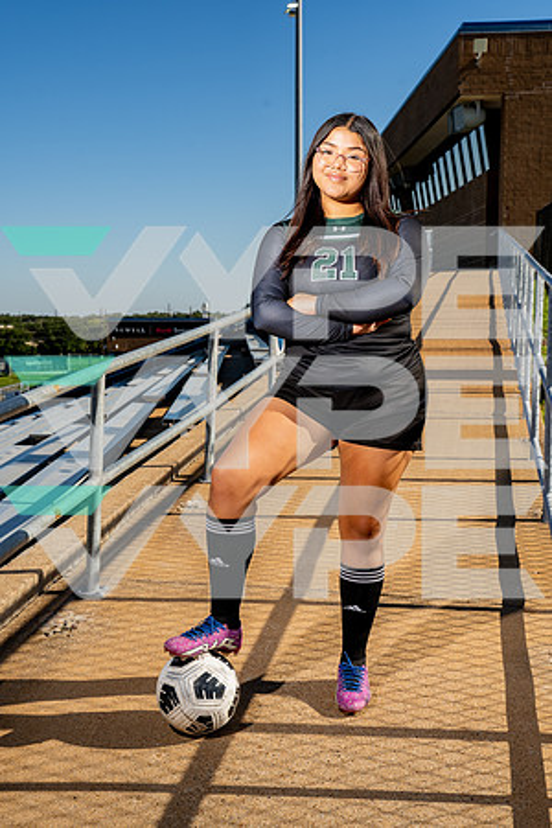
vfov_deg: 41.1
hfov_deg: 28.1
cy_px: 414
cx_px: 276
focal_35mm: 48
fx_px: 1104
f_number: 8
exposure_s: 1/250
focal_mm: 48
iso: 100
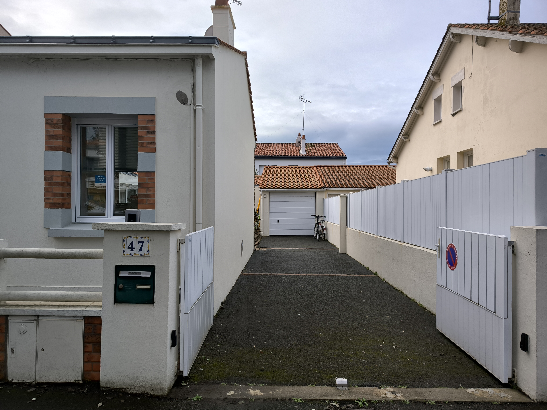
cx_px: 274
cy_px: 205
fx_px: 379
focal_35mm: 24
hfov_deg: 71.6
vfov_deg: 56.8
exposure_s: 1/573
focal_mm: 6.92
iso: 50
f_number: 1.9
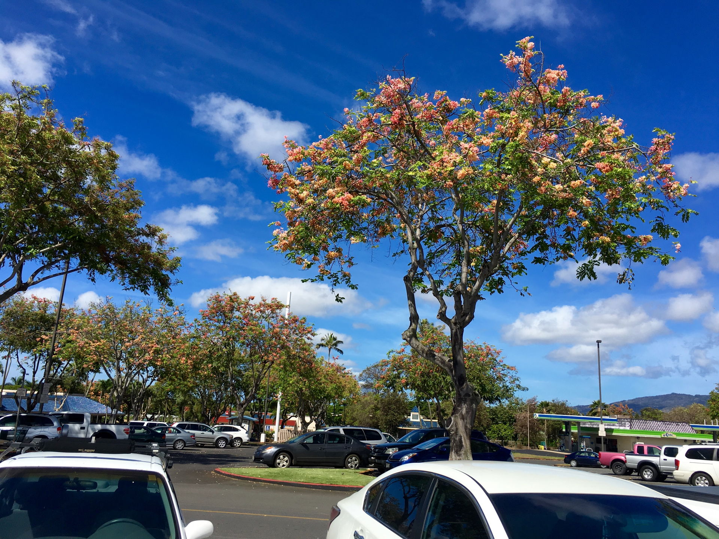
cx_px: 360
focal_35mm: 29
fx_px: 602
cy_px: 270
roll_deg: -4.1
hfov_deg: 61.7
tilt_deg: +13.3
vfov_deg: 48.2
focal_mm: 4.15
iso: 25
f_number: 2.2
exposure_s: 1/2024
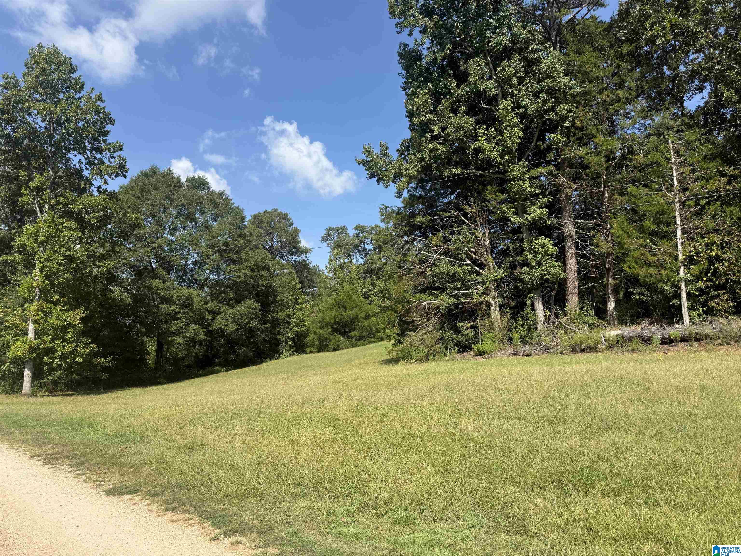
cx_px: 370
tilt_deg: +7.9
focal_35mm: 24
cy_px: 278
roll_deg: -0.1
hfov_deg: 71.6
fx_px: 514
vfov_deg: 56.8
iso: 80
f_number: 1.78
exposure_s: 1/3279
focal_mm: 6.76
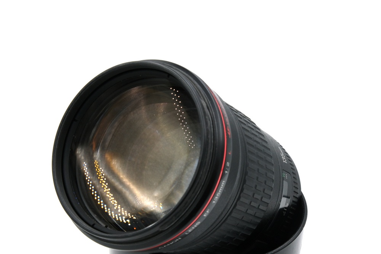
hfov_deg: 29.2
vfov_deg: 19.7
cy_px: 127
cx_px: 190
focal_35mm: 69
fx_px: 730
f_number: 16
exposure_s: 1/125
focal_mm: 46.3
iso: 800
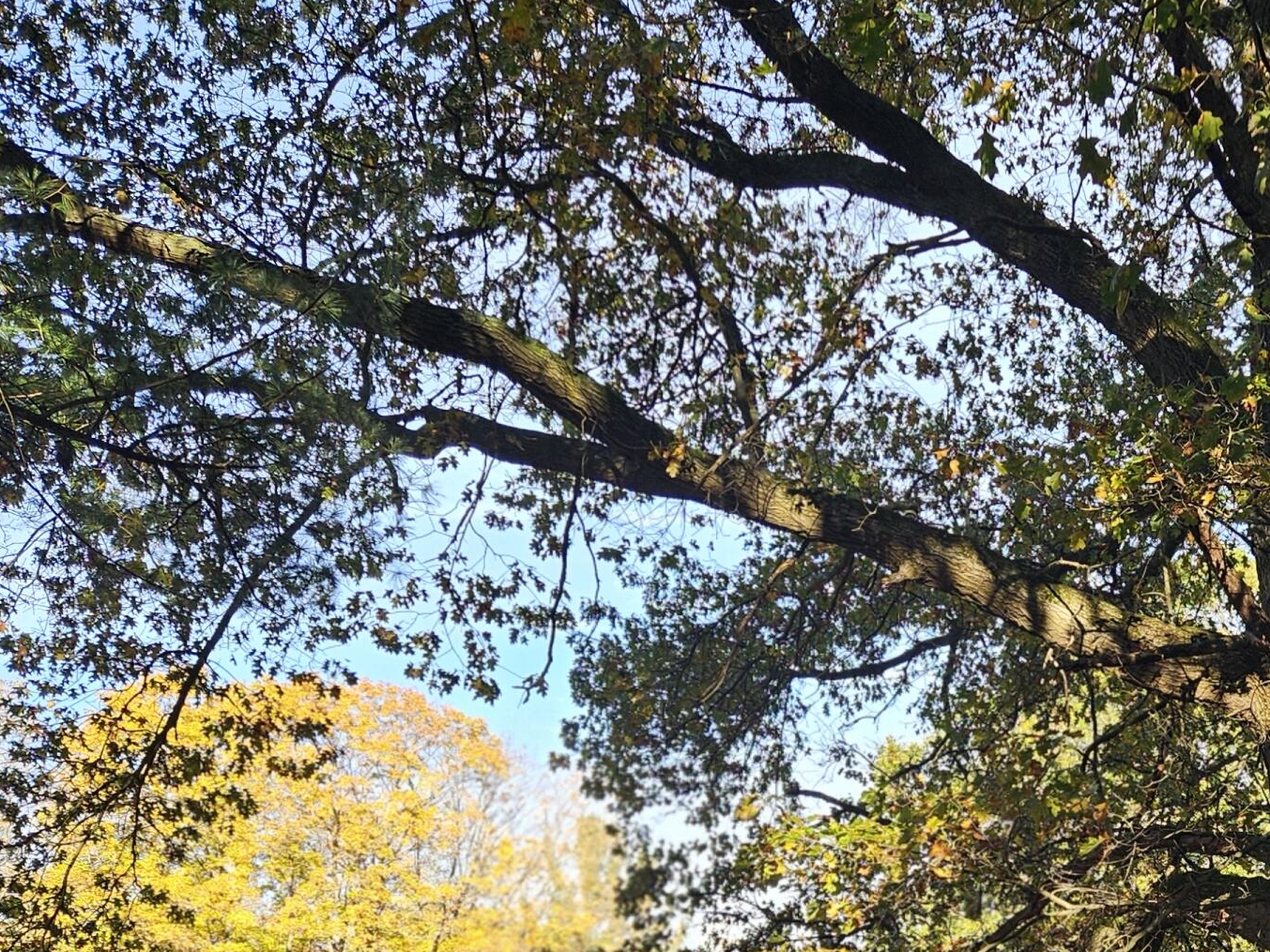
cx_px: 1223
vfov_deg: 27.3
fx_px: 1871
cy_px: 894
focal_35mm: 51
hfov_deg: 34.6
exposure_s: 1/365
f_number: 1.8
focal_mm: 5.4
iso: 25
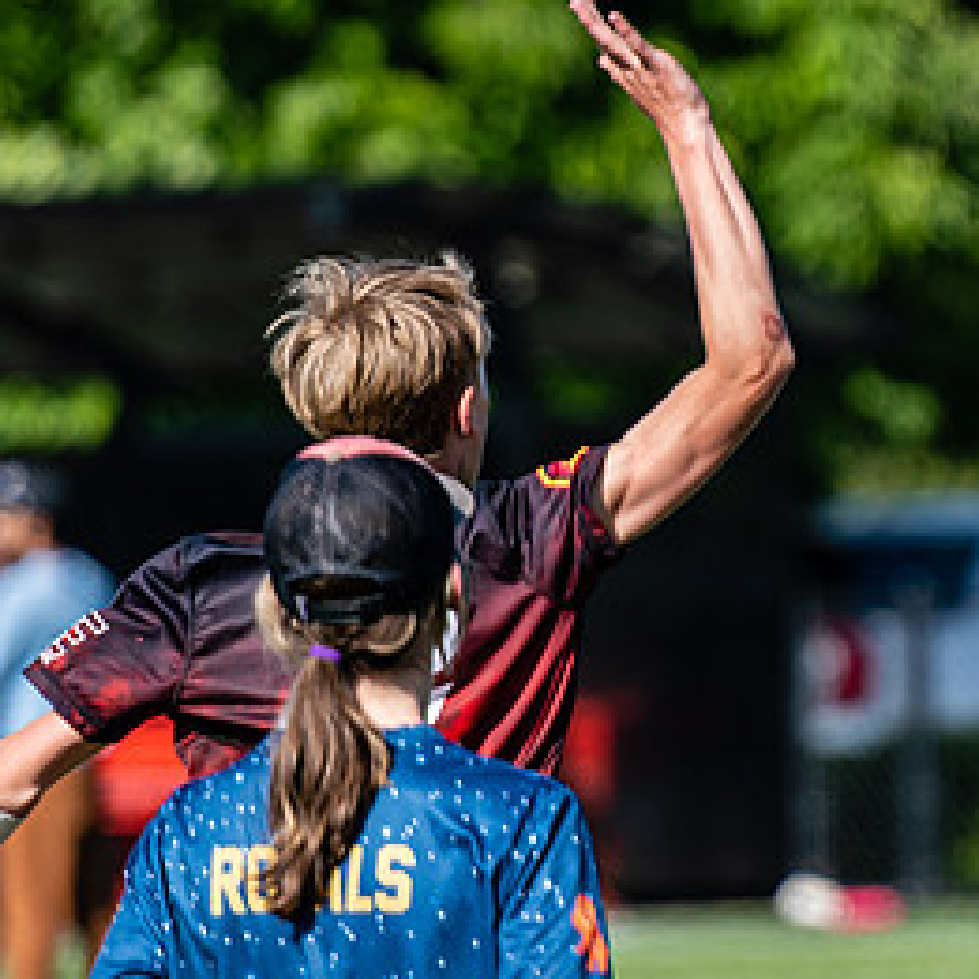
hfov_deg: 2.3
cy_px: 189
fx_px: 24414
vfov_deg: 2.3
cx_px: 1124
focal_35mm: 763
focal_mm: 200
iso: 110
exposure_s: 1/1250
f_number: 3.2
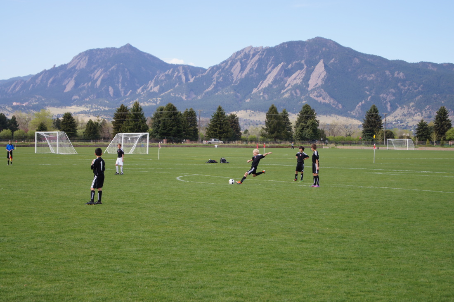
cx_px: 227
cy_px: 151
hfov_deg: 24.7
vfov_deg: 16.5
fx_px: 1039
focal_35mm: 82
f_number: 5.6
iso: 100
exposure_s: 1/320
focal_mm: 55
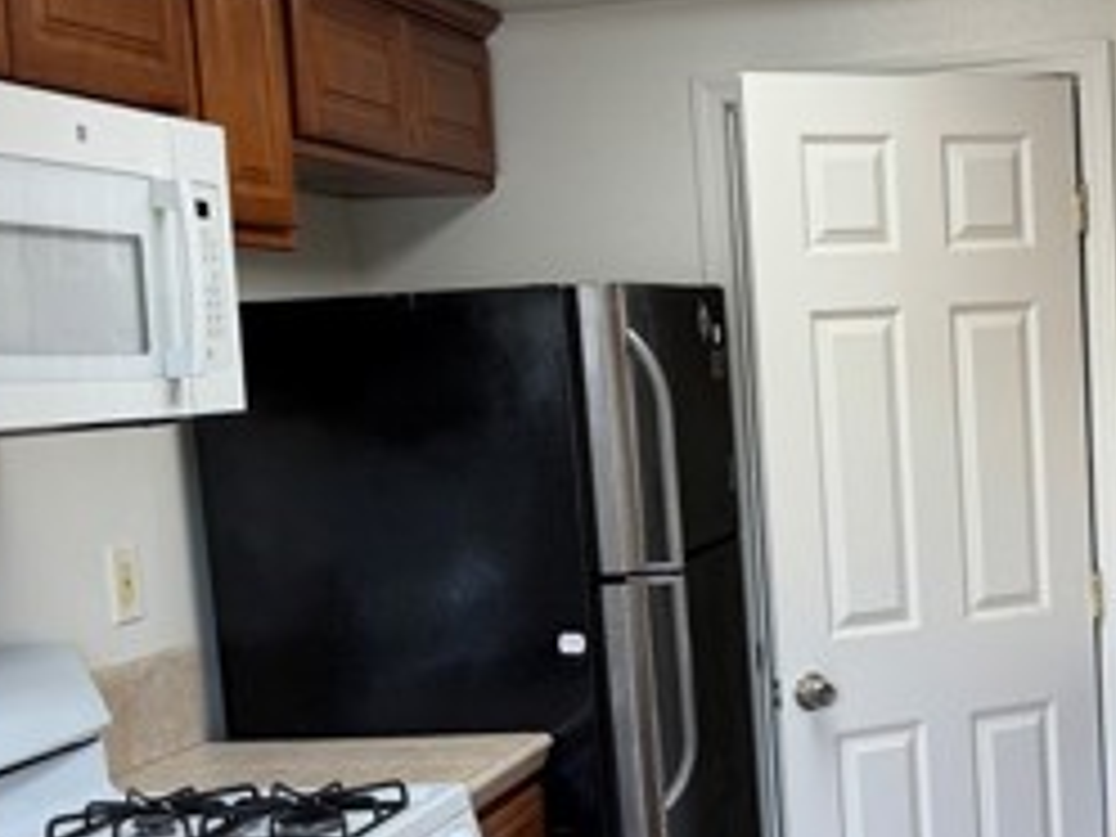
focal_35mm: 62
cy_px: 580
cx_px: 868
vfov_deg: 23.5
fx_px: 1999
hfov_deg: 30.5
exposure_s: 1/120
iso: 80
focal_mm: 6.76
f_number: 1.78
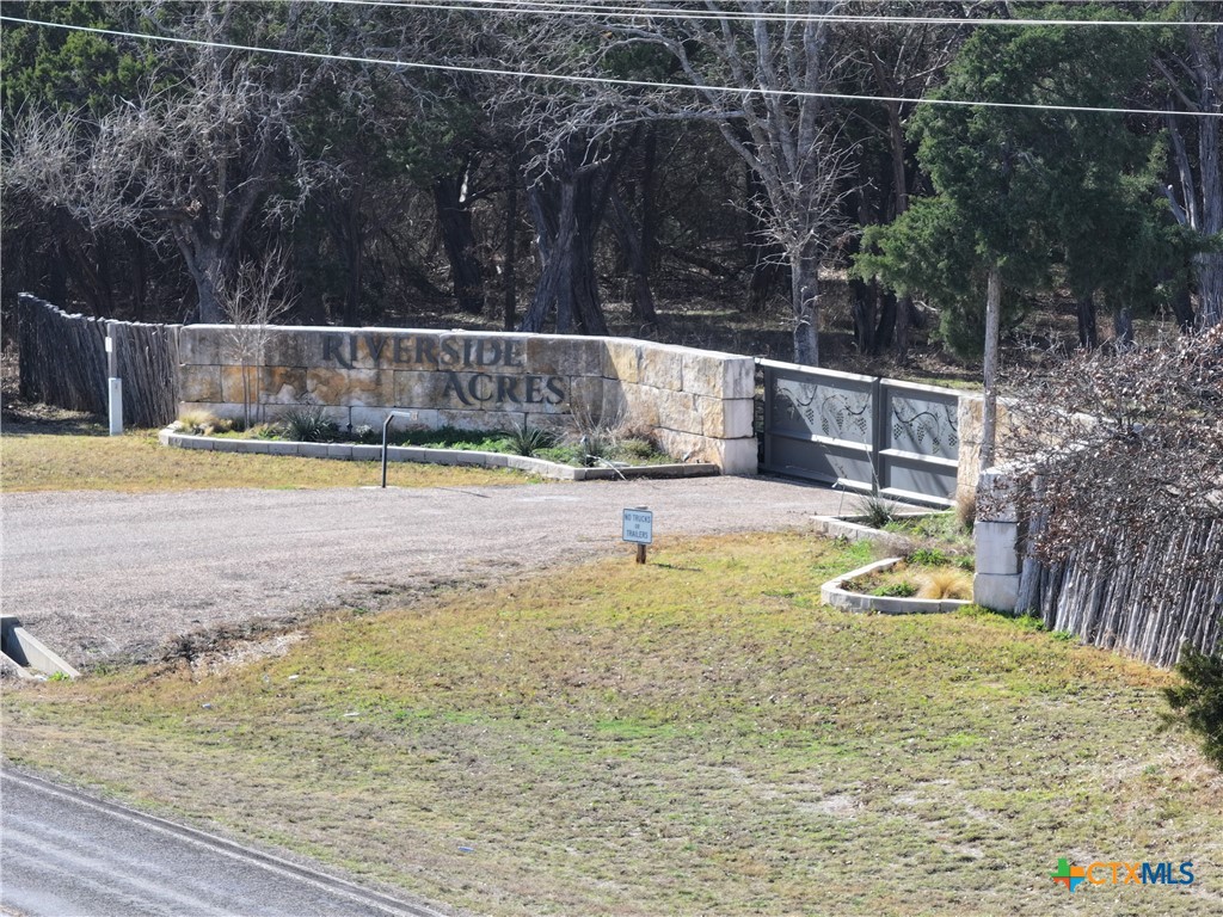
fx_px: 5865
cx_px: 612
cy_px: 458
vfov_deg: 8.9
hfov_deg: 11.9
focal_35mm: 166
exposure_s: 1/15
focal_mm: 30.71
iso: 100
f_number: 3.4
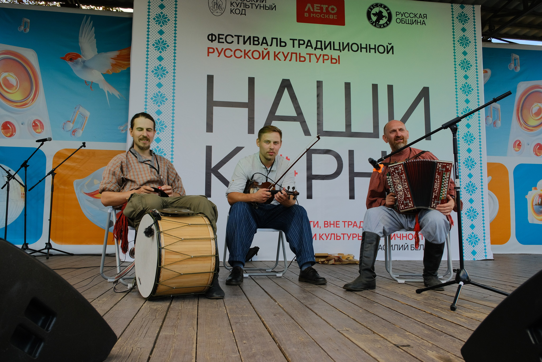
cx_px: 271
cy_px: 181
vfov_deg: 43.6
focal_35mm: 30
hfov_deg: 61.9
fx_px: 452
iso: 640
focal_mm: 19.7
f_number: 4.5
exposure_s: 1/500
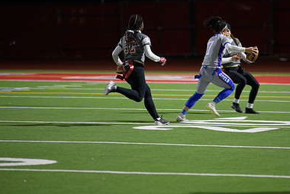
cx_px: 203
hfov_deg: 7.6
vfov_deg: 5.1
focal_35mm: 269
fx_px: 2168
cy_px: 63
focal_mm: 180
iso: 1100
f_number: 2.8
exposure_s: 1/200
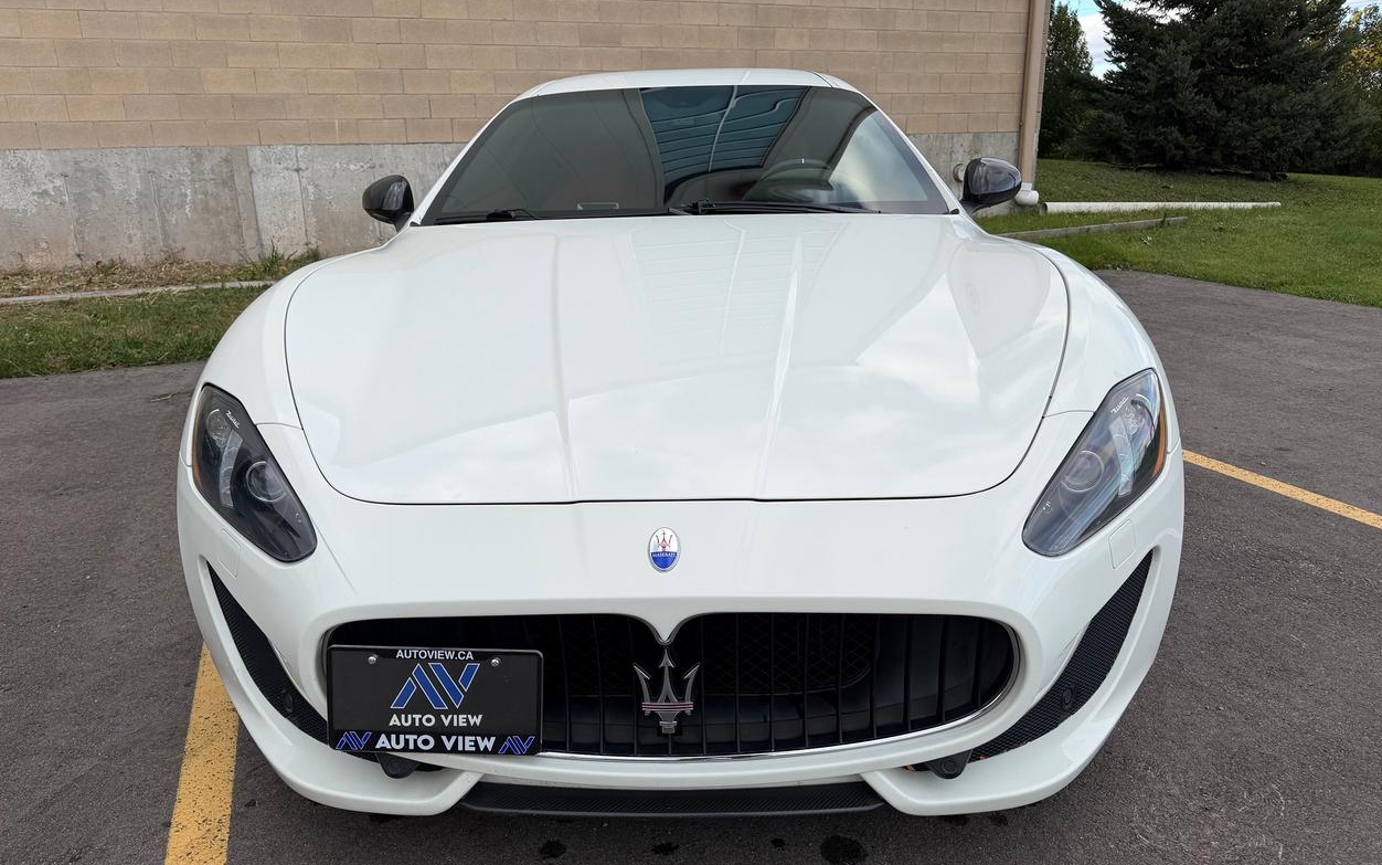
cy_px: 482
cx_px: 680
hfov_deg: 70.4
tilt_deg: -17.9
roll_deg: +1.7
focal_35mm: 26
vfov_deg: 47.5
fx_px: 979
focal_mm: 6.76
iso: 80
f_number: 1.78
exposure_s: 1/1585
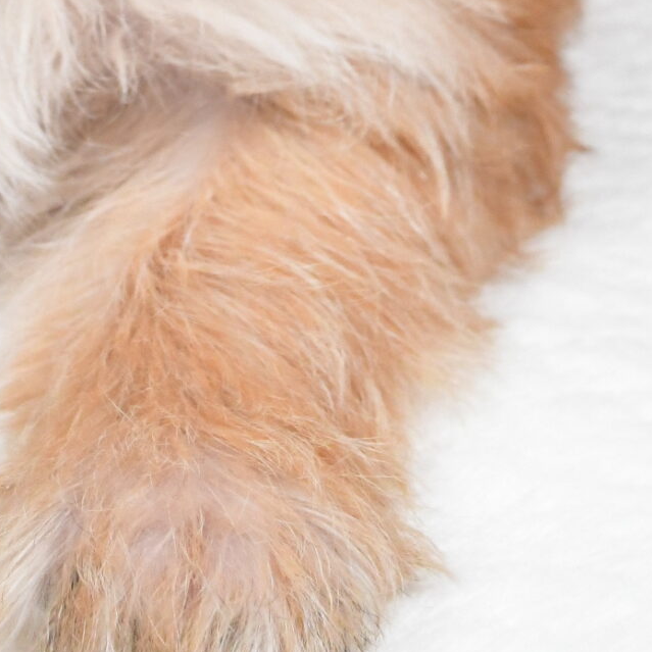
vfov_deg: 11.5
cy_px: -460
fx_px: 3047
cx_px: 88
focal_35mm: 143
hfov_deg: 12.1
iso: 5000
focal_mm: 28
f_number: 9
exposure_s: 1/800
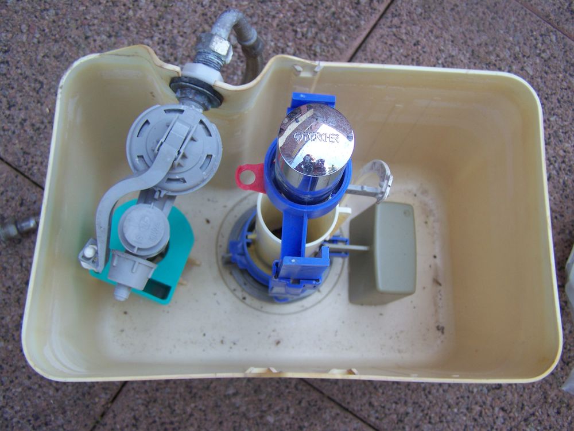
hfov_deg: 49.0
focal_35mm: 38
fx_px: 630
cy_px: 216
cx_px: 287
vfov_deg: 37.7
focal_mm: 6.3
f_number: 2.8
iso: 64
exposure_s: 1/160
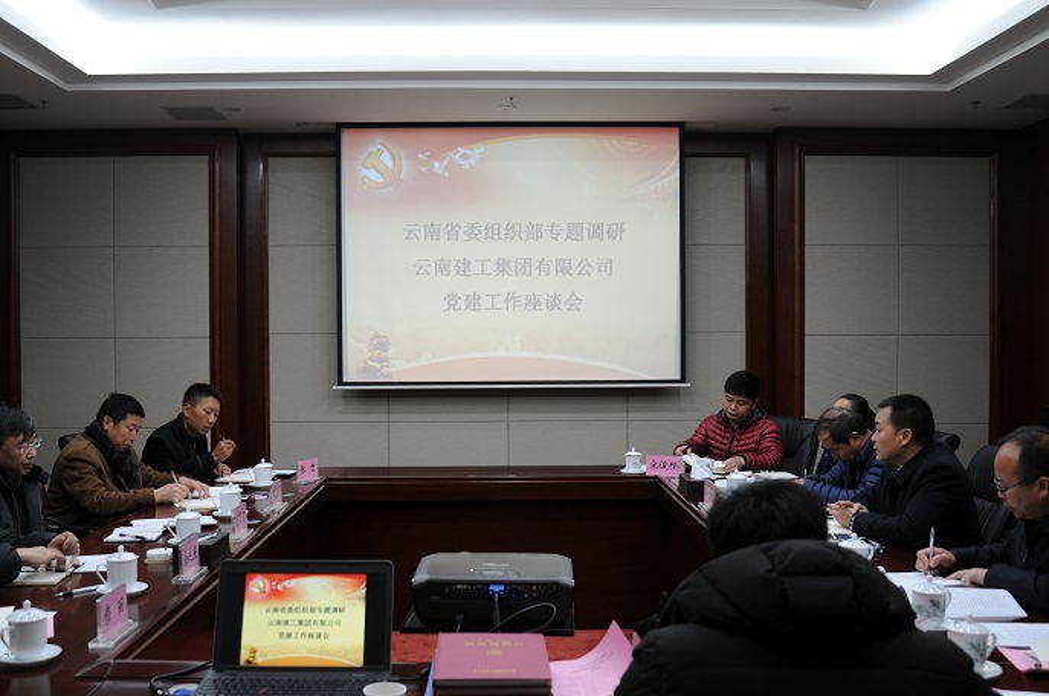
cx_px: 524
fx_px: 1048
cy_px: 348
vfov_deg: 36.8
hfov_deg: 53.2
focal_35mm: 36
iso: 250
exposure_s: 1/15
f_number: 3.5
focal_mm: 24
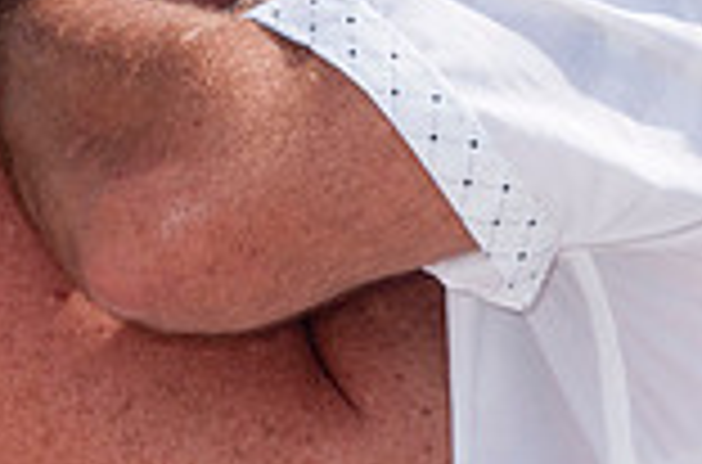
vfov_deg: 2.3
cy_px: 16
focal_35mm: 586
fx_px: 11392
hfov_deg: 3.5
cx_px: 351
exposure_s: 1/250
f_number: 13
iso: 100
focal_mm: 105
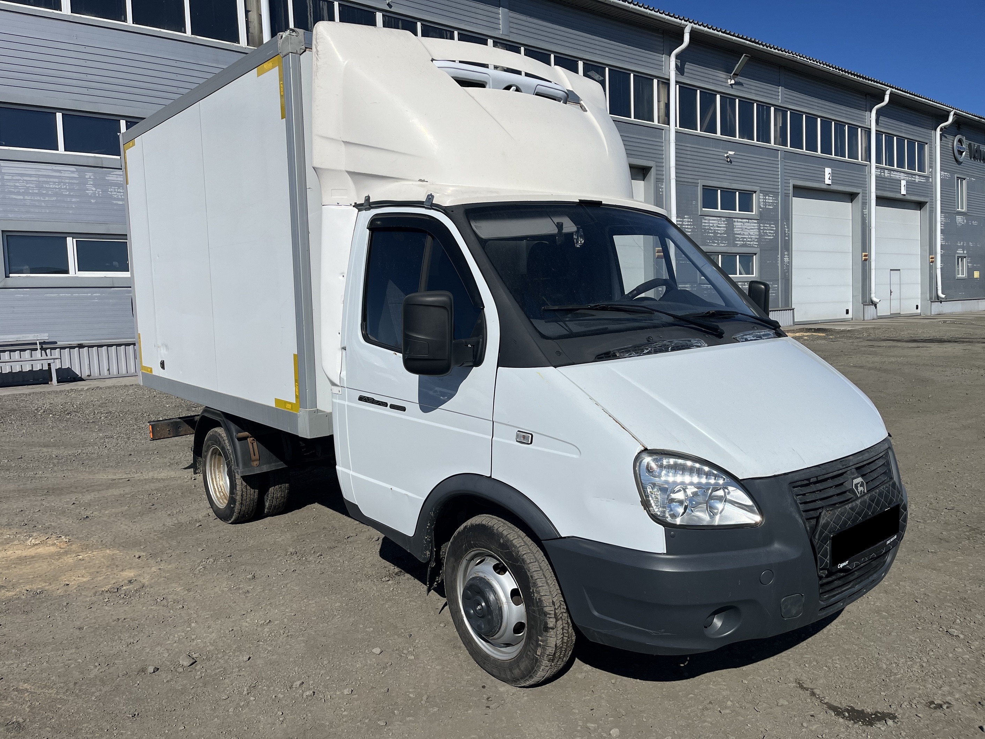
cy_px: 370
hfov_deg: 67.3
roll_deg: +3.7
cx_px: 492
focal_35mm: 26
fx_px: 740
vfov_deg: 53.1
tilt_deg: -3.0
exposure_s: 1/10870
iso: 50
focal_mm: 5.1
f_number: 1.6
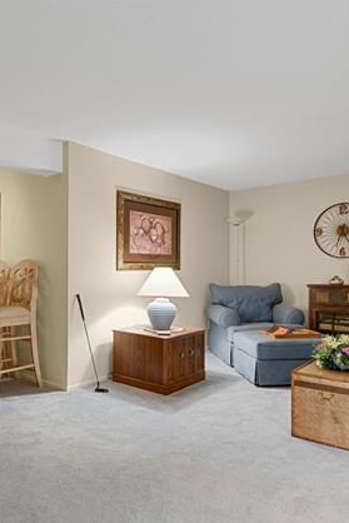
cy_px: 262
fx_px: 378
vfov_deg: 69.4
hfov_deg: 49.3
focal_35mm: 26
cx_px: 141
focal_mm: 17
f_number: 9
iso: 250
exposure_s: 8
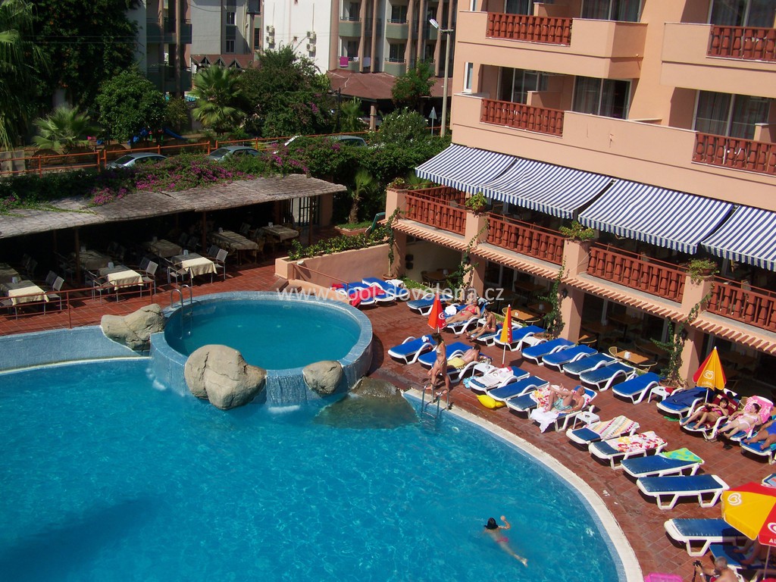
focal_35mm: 38
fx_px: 852
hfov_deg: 49.0
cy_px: 291
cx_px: 388
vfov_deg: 37.7
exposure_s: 1/800
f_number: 4
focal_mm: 6.3
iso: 64
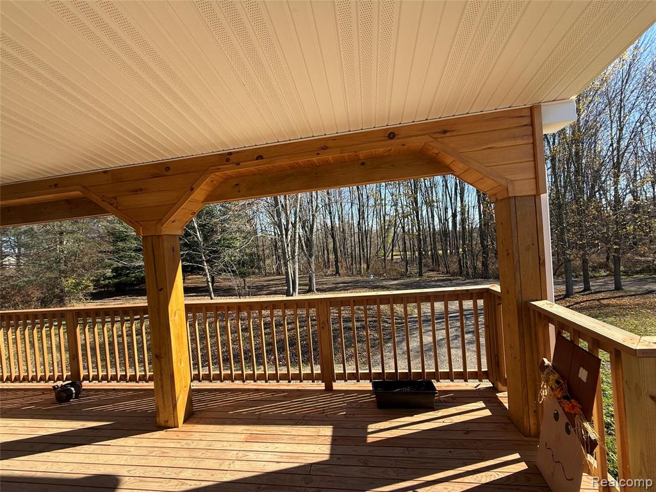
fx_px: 265
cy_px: 246
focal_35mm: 14
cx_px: 328
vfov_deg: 85.7
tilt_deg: -0.2
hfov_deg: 102.1
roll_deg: +4.5
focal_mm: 2.22
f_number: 2.2
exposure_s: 1/535
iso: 50
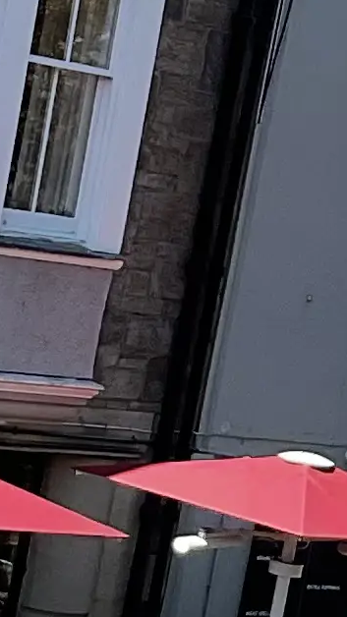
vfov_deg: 10.6
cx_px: 715
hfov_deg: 5.8
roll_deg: -10.7
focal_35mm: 203
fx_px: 3322
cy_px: 404
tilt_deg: -2.2
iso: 16
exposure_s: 1/1250
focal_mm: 3
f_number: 1.8
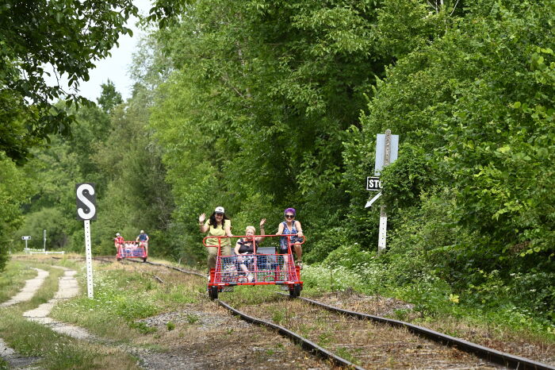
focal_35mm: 220
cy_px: 185
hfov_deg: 9.4
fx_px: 3390
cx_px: 278
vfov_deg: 6.2
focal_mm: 220
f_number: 9
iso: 800
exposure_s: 1/500
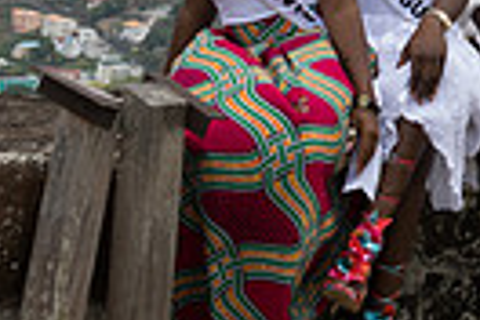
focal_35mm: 220
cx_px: 669
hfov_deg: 9.2
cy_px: -249
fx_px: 2933
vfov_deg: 6.1
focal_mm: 50
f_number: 5.6
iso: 64
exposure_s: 1/125
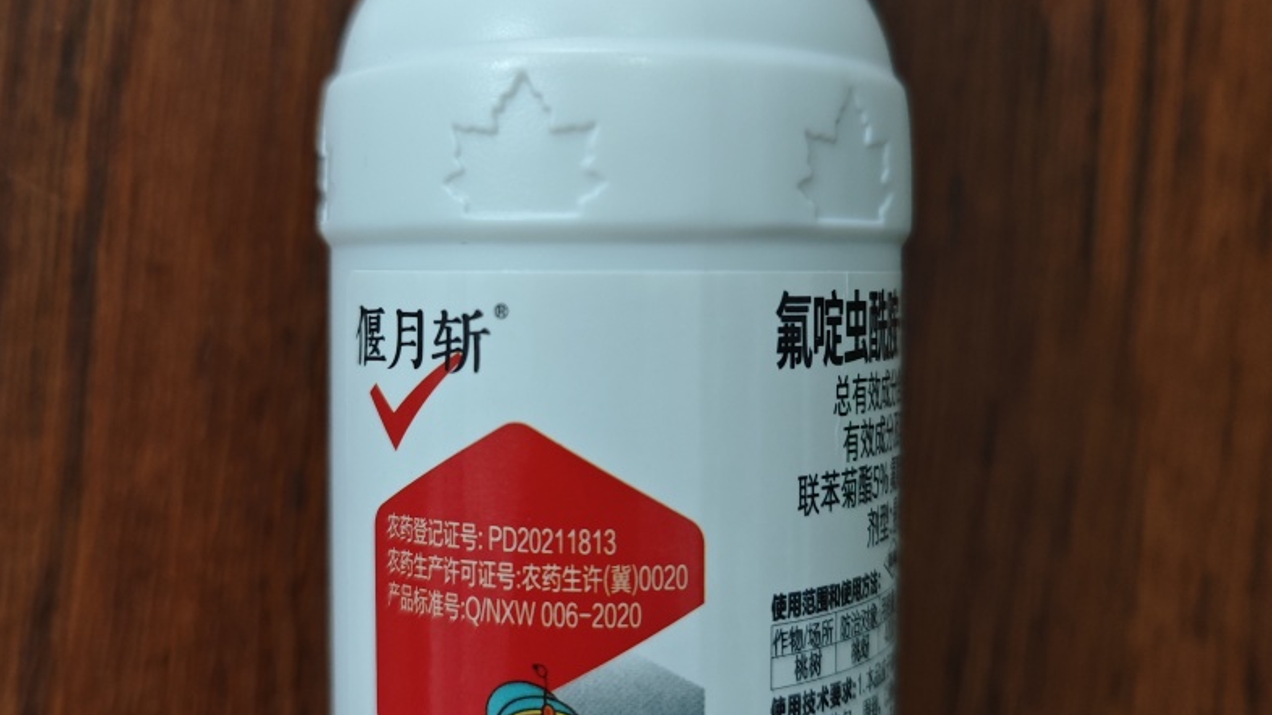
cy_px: 308
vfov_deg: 34.6
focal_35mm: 34
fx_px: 1147
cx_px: 626
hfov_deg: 58.0
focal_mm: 6.55
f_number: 1.6
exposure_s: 1/50
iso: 800
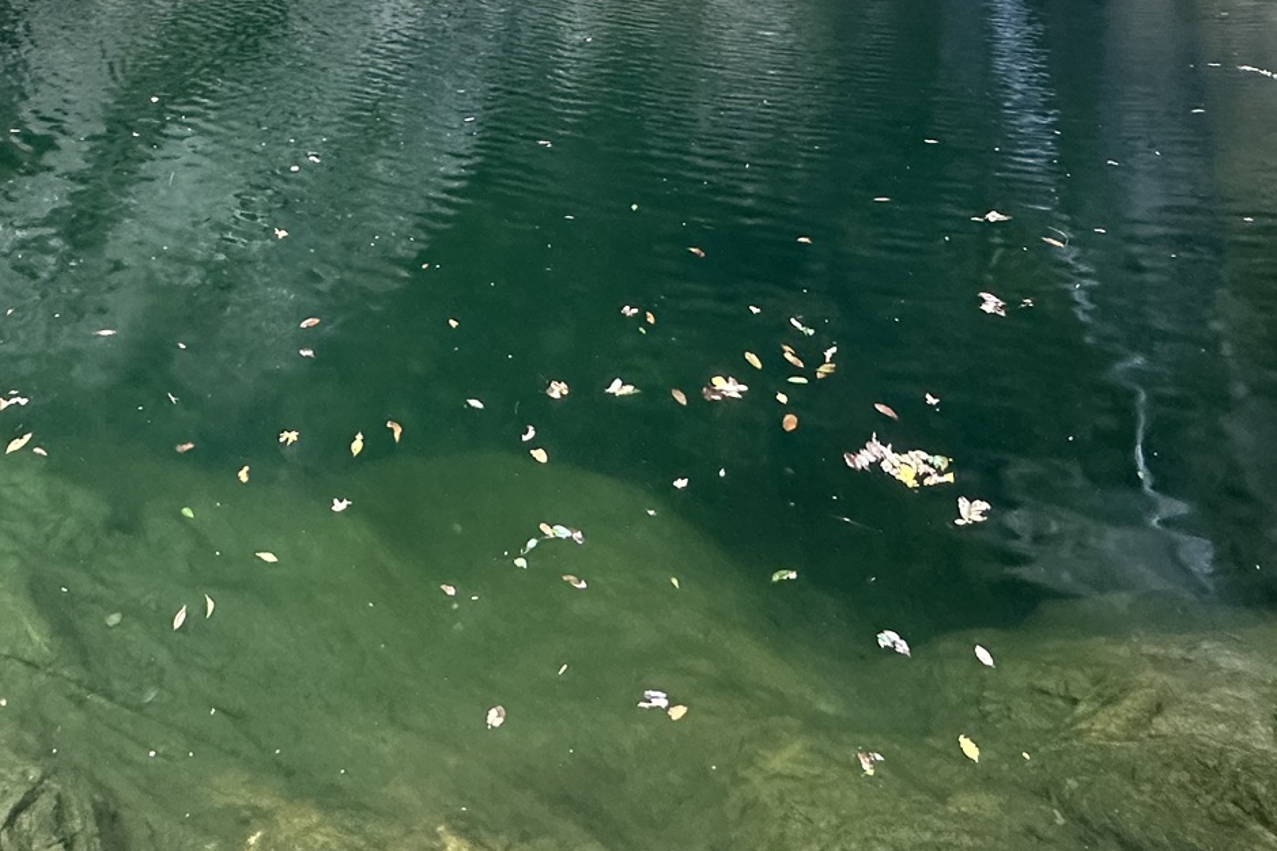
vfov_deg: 36.3
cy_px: -69
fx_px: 1100
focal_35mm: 31
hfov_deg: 59.6
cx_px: 491
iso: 400
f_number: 2.2
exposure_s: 1/60
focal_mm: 2.22
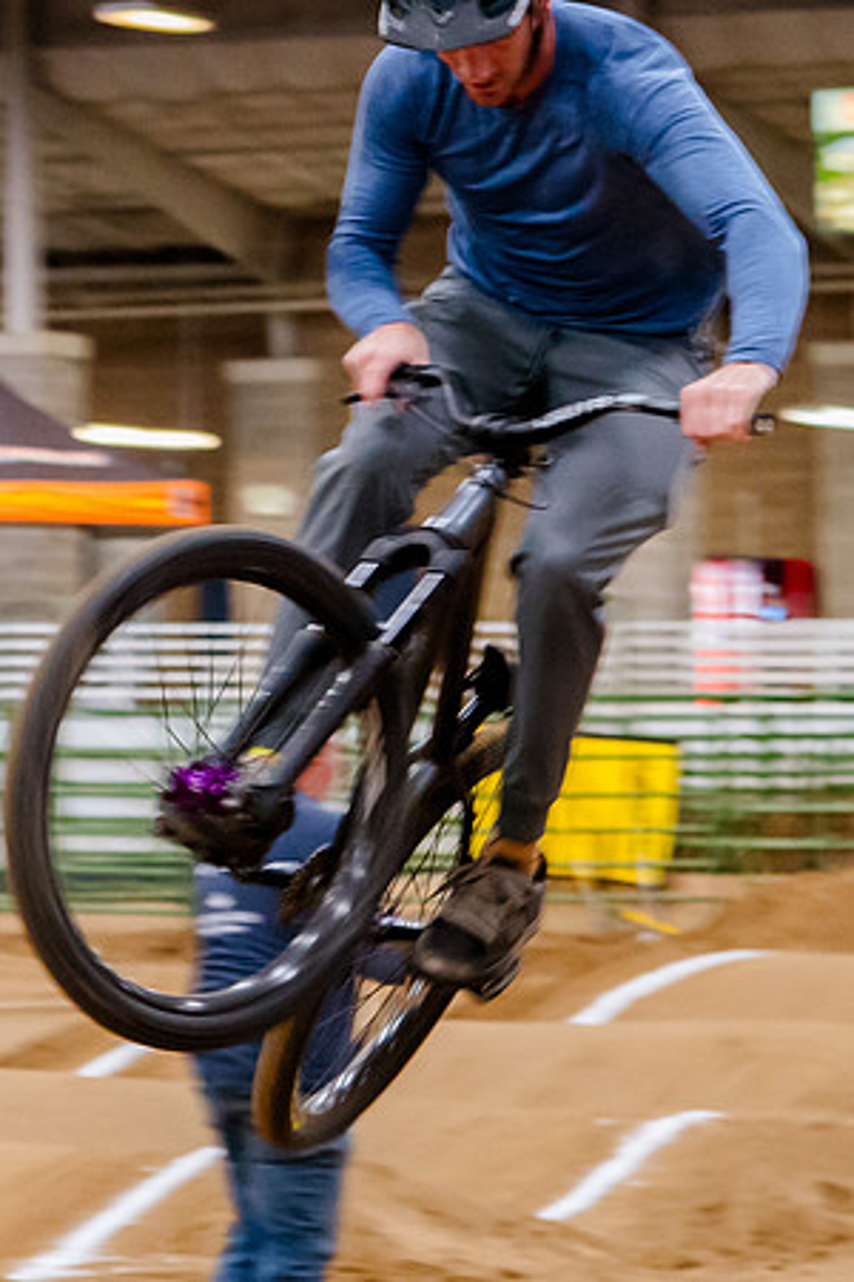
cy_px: 194
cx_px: -130
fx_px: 7883
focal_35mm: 222
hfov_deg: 6.2
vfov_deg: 9.3
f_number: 5
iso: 3200
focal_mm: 78
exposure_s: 1/125
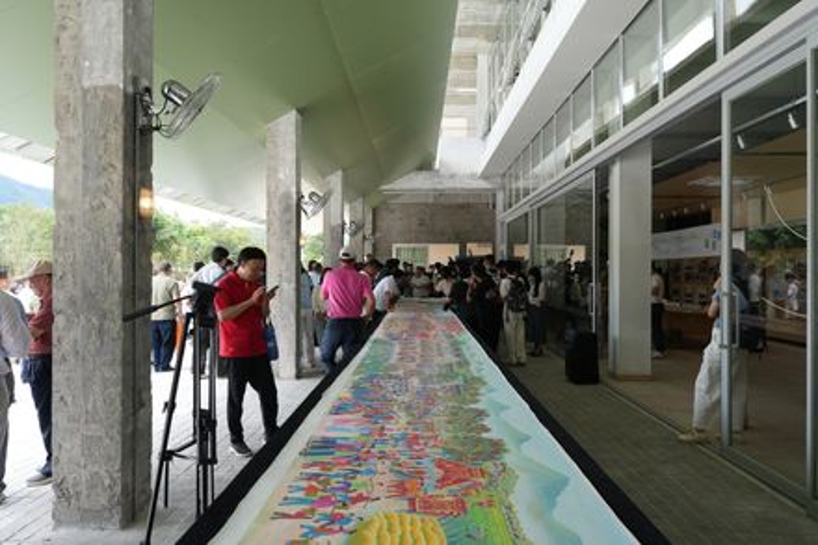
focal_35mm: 28
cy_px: 272
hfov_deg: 65.5
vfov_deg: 46.4
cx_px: 409
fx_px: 636
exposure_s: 1/50
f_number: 8
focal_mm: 28
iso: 320
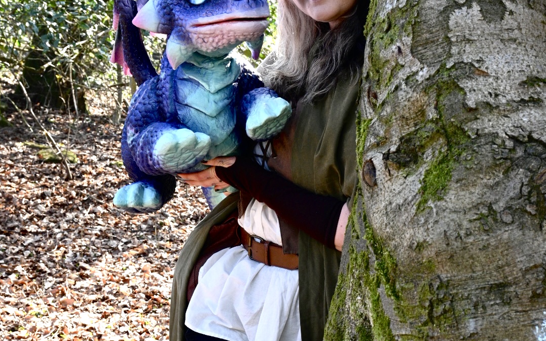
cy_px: 192
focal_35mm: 69
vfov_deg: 18.9
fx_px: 1027
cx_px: 273
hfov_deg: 29.8
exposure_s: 1/125
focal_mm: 30
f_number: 7.1
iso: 640
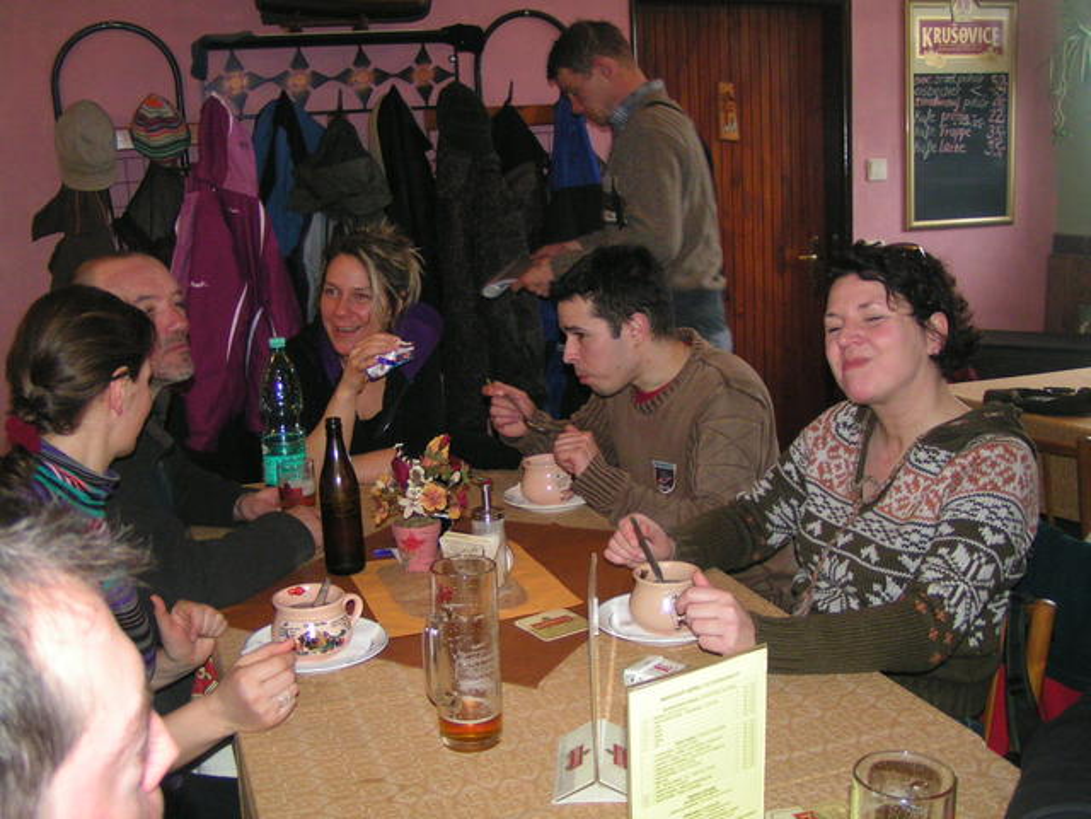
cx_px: 546
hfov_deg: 49.0
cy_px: 410
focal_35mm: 38
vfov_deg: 37.7
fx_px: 1198
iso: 200
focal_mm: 5.8
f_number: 2.8
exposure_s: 1/40
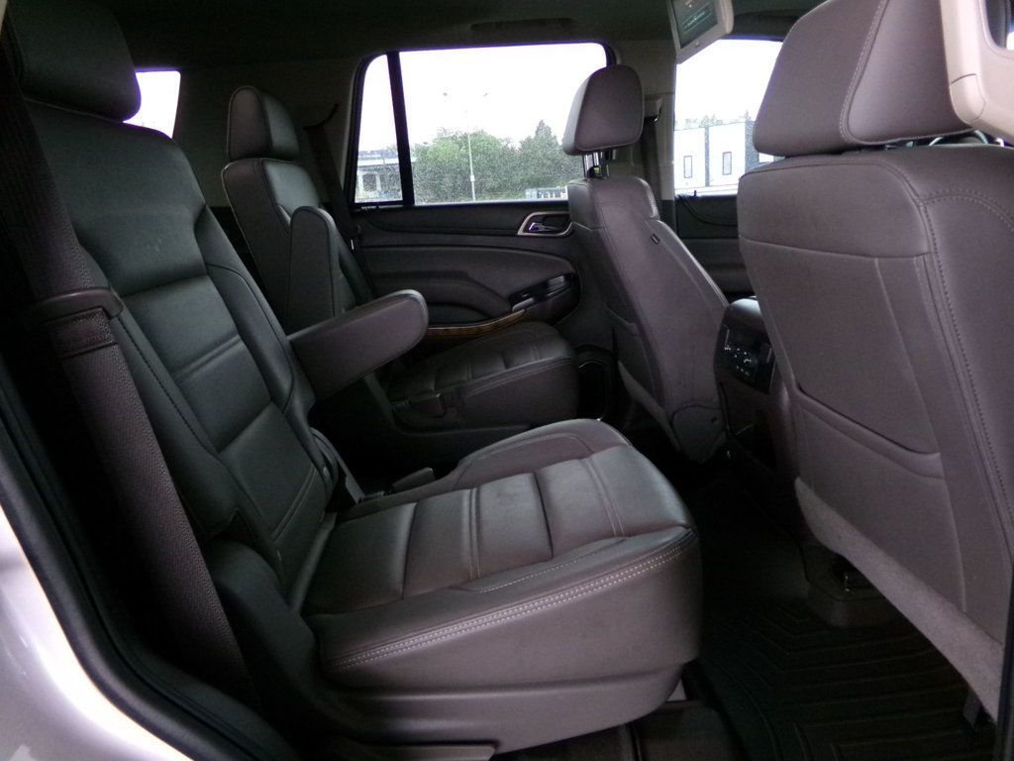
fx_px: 703
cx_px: 507
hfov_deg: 71.6
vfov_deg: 56.8
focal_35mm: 24
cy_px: 380
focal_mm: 4.3
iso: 800
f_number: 3.7
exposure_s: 1/60
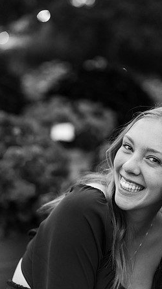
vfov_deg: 23.7
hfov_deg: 13.4
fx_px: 688
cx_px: 96
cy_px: 144
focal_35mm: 90
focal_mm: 85
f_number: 3.2
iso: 4000
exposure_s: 1/400
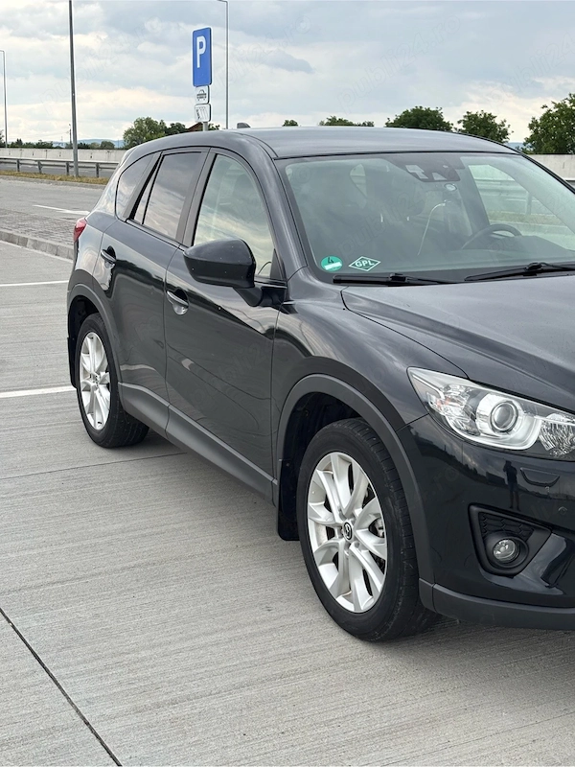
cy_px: 384
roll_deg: -0.6
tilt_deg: -10.8
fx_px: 1152
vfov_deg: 36.8
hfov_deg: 28.0
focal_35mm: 52
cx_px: 288
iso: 32
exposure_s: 1/654
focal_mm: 5.96
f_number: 1.6
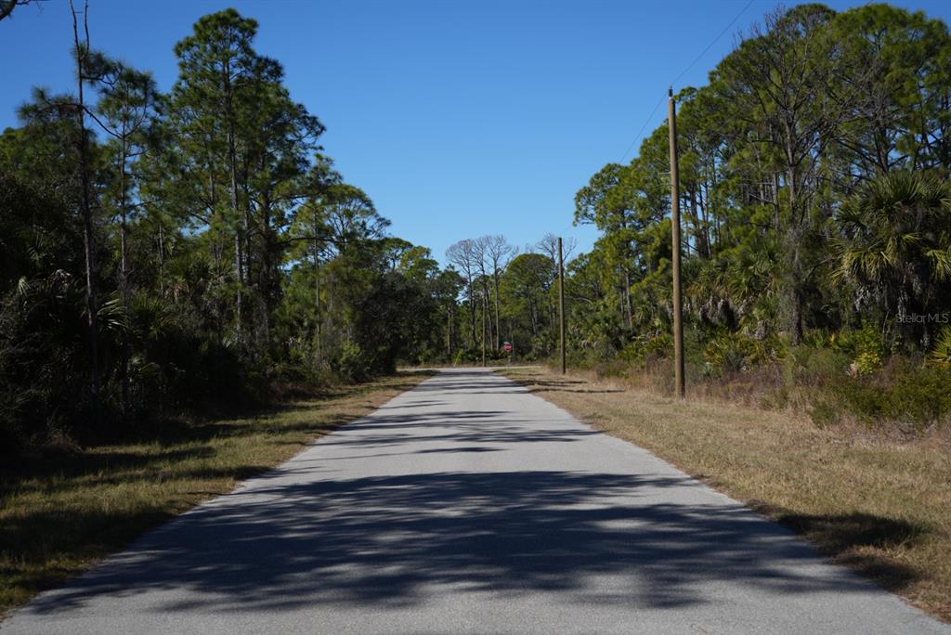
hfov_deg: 45.4
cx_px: 476
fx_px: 1137
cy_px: 318
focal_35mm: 43
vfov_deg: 31.2
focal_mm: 43
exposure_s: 1/1000
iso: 100
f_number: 5
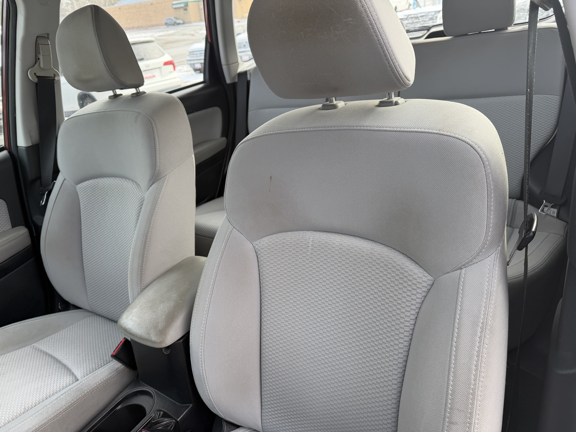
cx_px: 288
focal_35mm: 24
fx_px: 399
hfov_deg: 71.6
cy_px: 216
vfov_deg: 56.8
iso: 100
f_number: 1.78
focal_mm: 6.76
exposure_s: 1/567
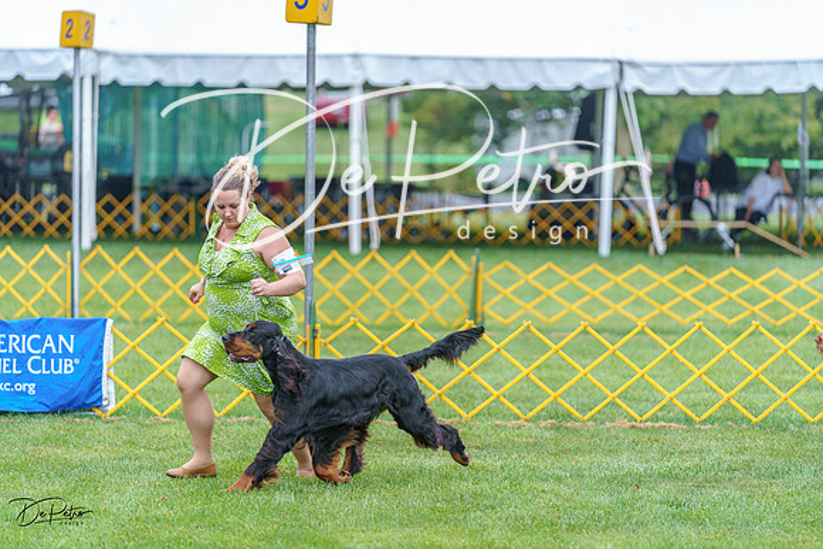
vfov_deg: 8.3
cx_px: 412
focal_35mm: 165
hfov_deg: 12.4
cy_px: 274
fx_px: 3773
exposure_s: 1/640
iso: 640
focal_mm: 165
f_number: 2.8
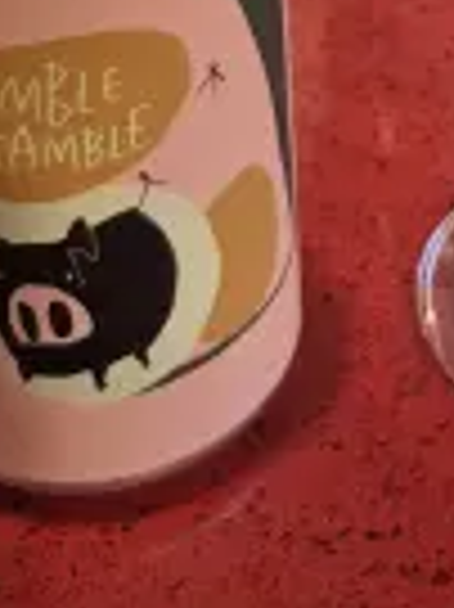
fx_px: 1191
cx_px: 436
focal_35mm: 68
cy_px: -144
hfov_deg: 21.0
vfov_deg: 25.3
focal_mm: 5.4
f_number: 1.8
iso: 640
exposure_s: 1/120
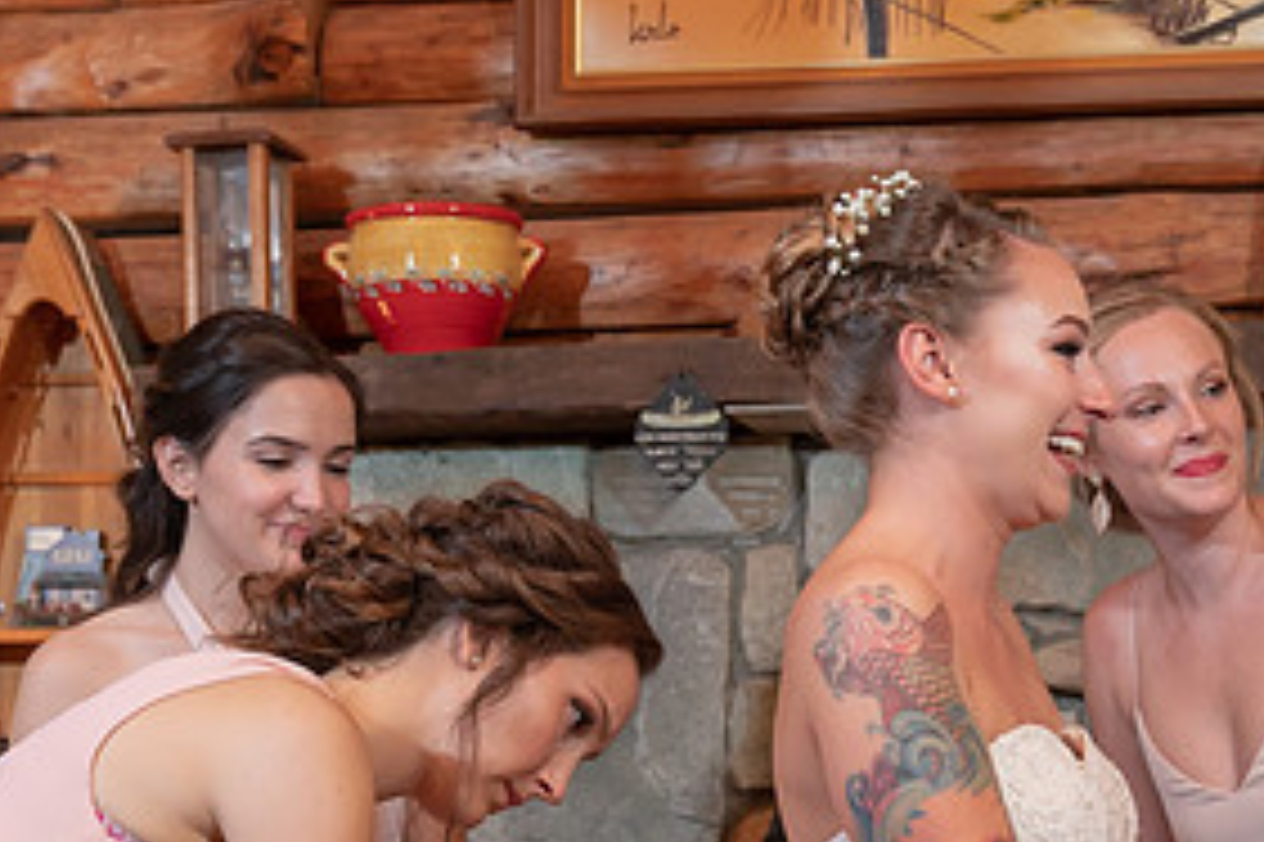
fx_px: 2807
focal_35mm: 80
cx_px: 956
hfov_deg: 25.1
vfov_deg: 16.8
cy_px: 776
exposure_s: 1/200
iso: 2000
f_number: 4
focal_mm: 37
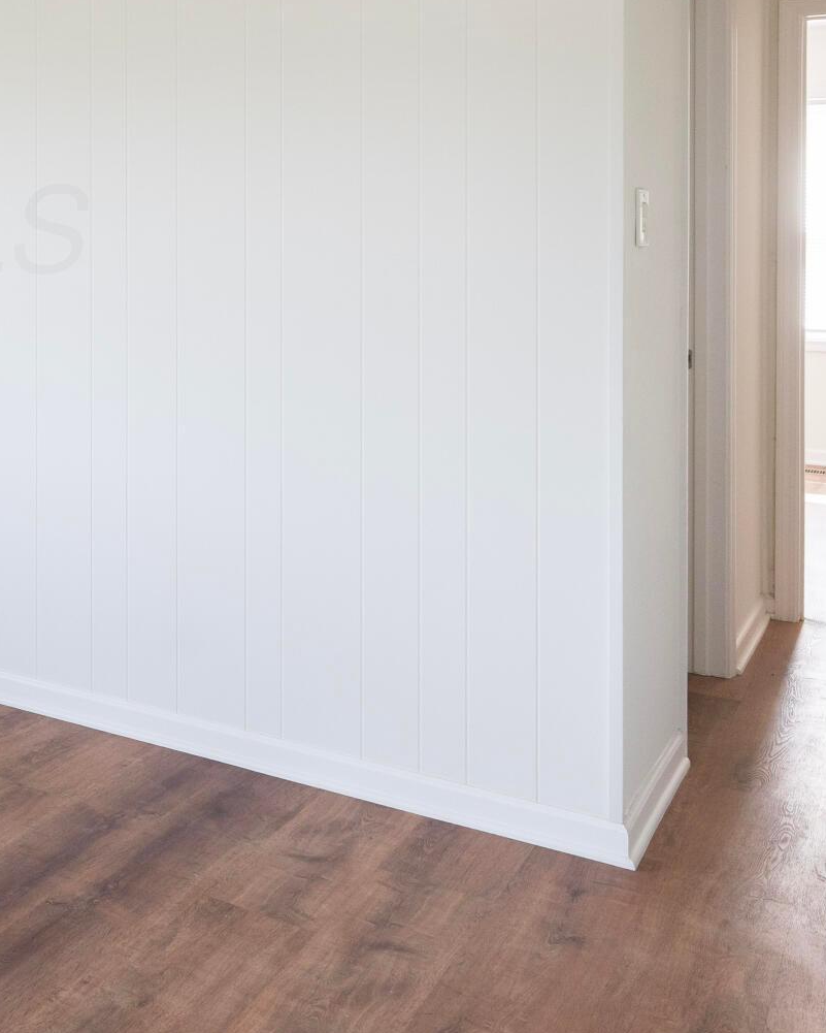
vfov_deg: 39.7
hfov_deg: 28.1
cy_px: 227
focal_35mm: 45
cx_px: -223
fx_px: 1375
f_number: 4
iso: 800
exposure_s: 1/60
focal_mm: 16
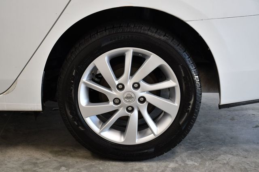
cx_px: 130
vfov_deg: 18.2
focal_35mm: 75
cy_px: 86
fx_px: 539
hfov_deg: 27.0
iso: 400
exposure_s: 1/125
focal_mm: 50
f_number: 6.3
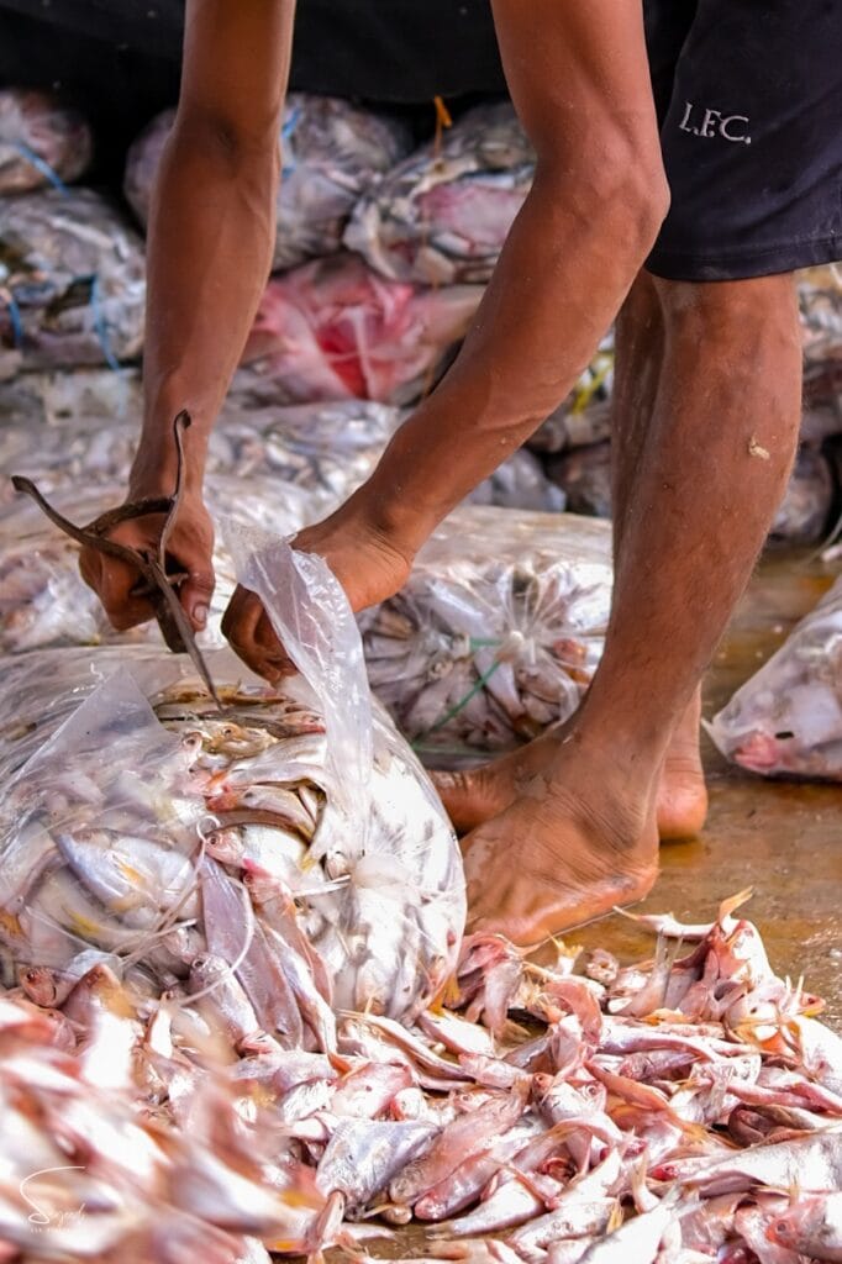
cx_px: 421
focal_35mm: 35
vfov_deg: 54.4
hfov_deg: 37.8
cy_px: 632
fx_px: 1229
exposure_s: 1/160
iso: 160
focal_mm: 23
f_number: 2.2
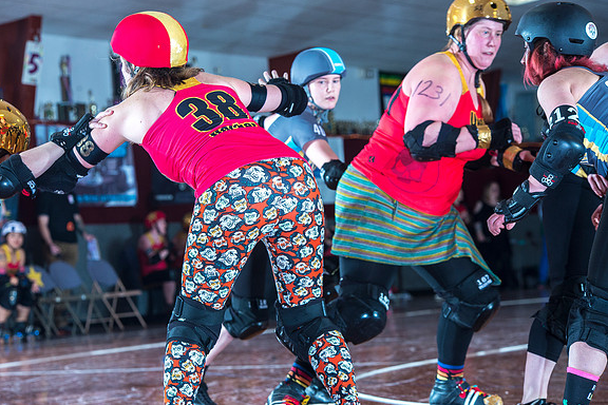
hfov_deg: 15.6
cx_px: 303
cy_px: 202
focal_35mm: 131
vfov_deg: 10.5
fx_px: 2212
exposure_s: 1/160
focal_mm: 130
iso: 800
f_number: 7.1
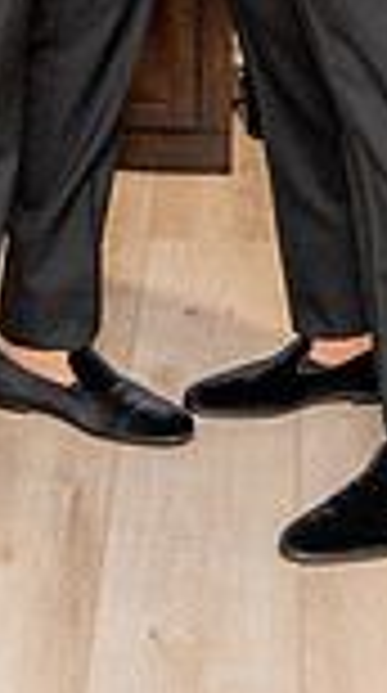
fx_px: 2440
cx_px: 139
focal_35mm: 133
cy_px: -303
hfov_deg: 9.1
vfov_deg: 15.1
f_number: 4
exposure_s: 1/160
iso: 640
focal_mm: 24
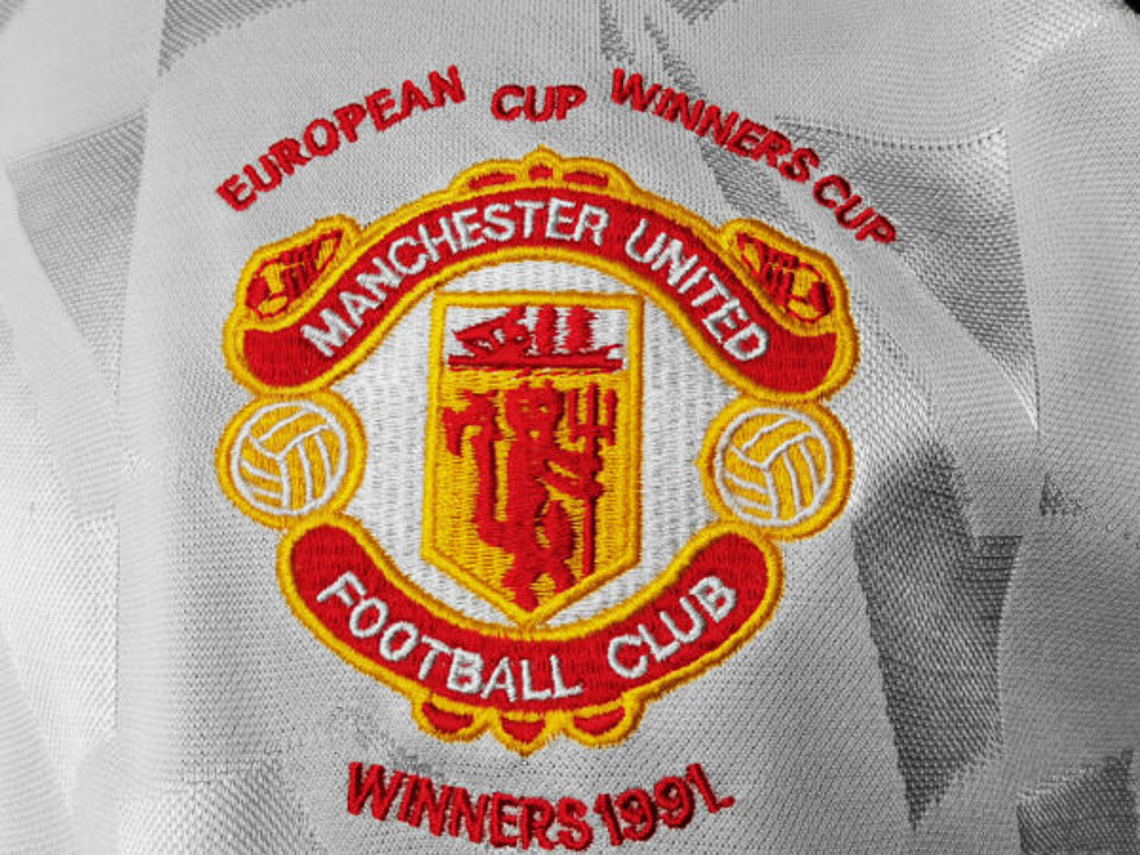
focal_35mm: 38
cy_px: 428
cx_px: 570
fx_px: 1251
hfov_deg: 49.0
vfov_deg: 37.7
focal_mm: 5.58
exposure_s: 1/60
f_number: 1.8
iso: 100
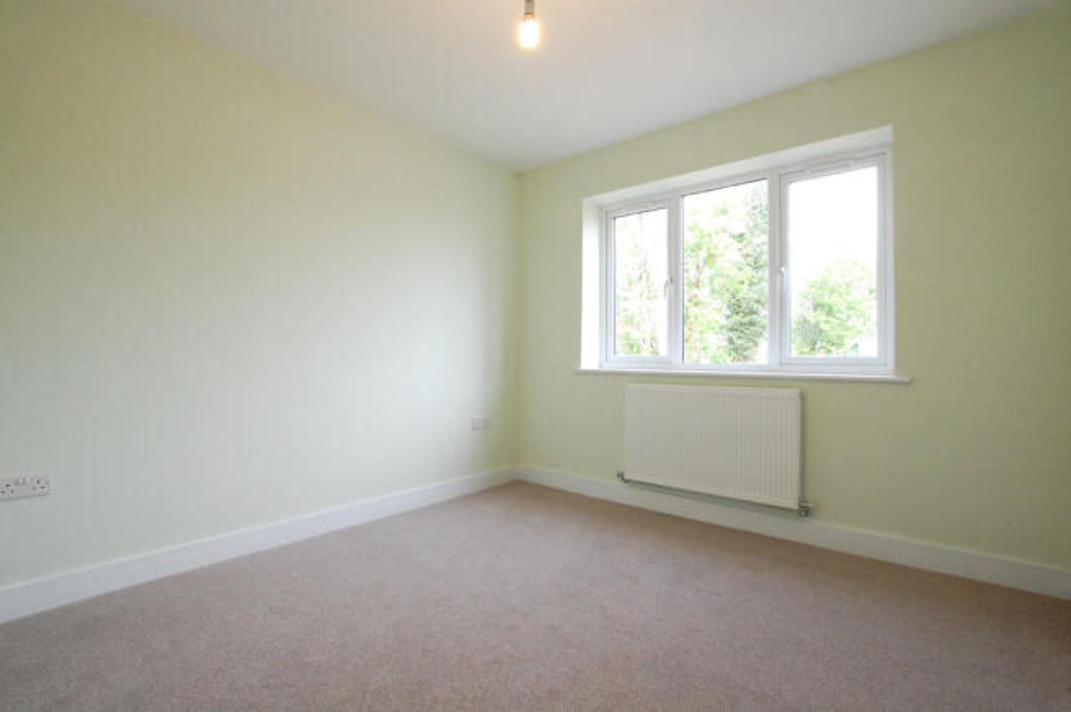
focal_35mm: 15
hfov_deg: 100.4
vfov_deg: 77.2
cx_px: 536
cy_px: 356
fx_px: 446
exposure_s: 1/20
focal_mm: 10
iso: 1600
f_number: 11
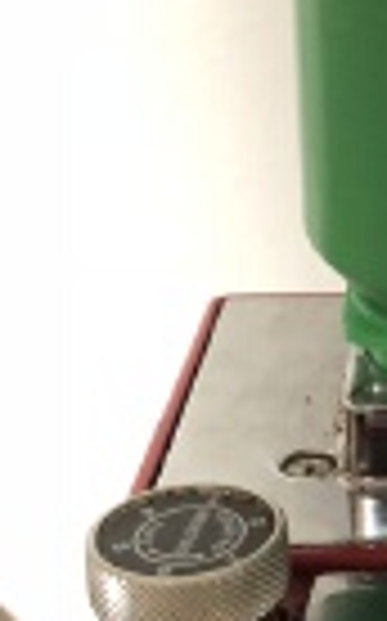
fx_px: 1454
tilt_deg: -20.8
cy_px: 252
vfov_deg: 24.1
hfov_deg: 14.3
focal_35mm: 86
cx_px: 549
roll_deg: -0.6
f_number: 1.8
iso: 100
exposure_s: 1/6
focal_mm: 4
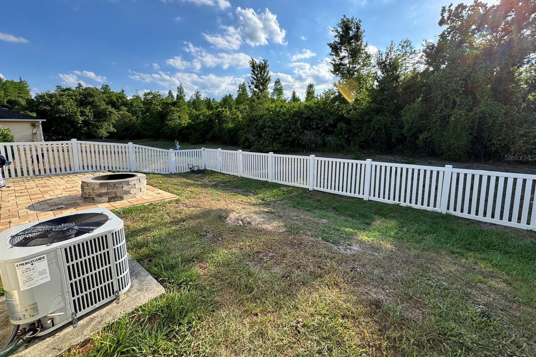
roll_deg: +1.3
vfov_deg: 77.0
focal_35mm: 15
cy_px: 157
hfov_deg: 100.4
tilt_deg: -7.9
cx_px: 262
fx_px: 223
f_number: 2.2
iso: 40
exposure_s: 1/858
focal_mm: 2.22
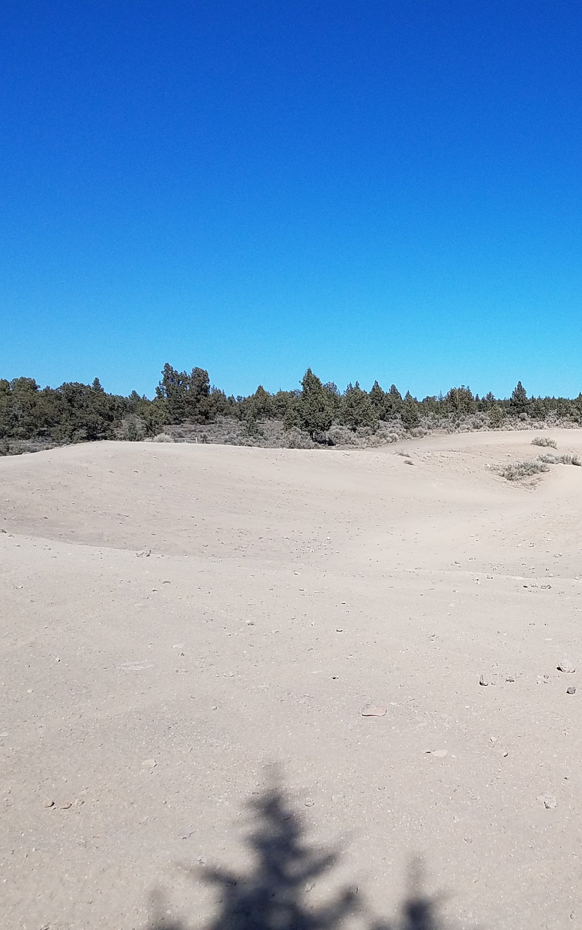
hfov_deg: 32.9
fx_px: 939
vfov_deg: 52.7
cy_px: 465
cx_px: 510
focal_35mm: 37
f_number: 1.7
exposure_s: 1/3672
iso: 40
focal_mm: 4.2
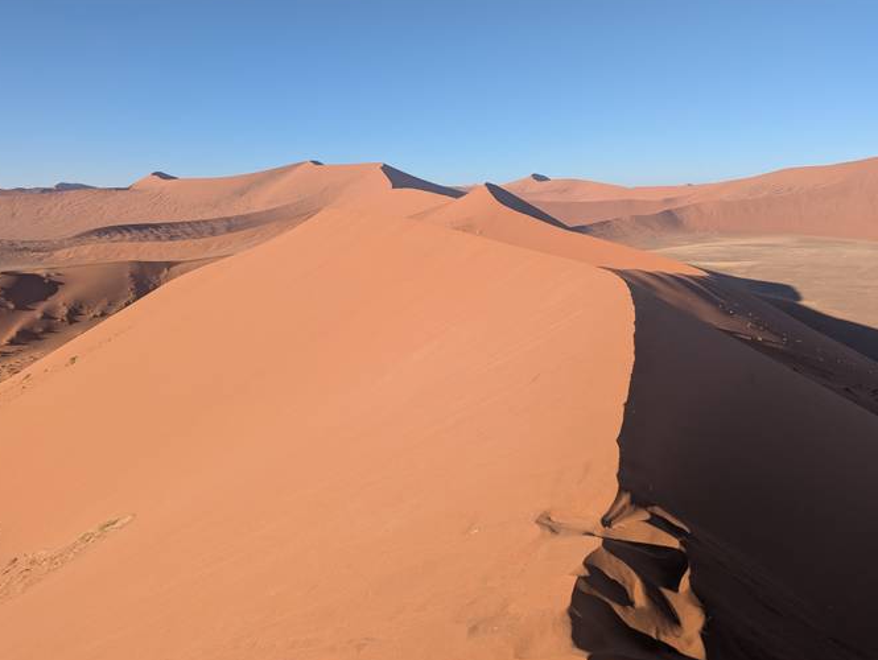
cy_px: 341
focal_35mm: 26
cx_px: 456
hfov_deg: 67.2
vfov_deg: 53.1
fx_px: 660
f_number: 1.85
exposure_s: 1/2020
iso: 47
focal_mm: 6.81
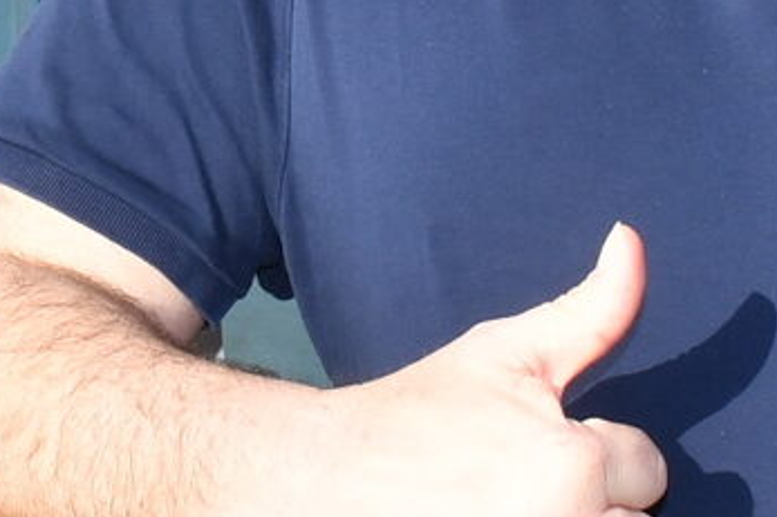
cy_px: -325
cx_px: 4
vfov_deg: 4.9
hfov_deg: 7.4
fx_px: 5975
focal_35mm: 277
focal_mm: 27
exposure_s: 1/200
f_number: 13
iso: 200
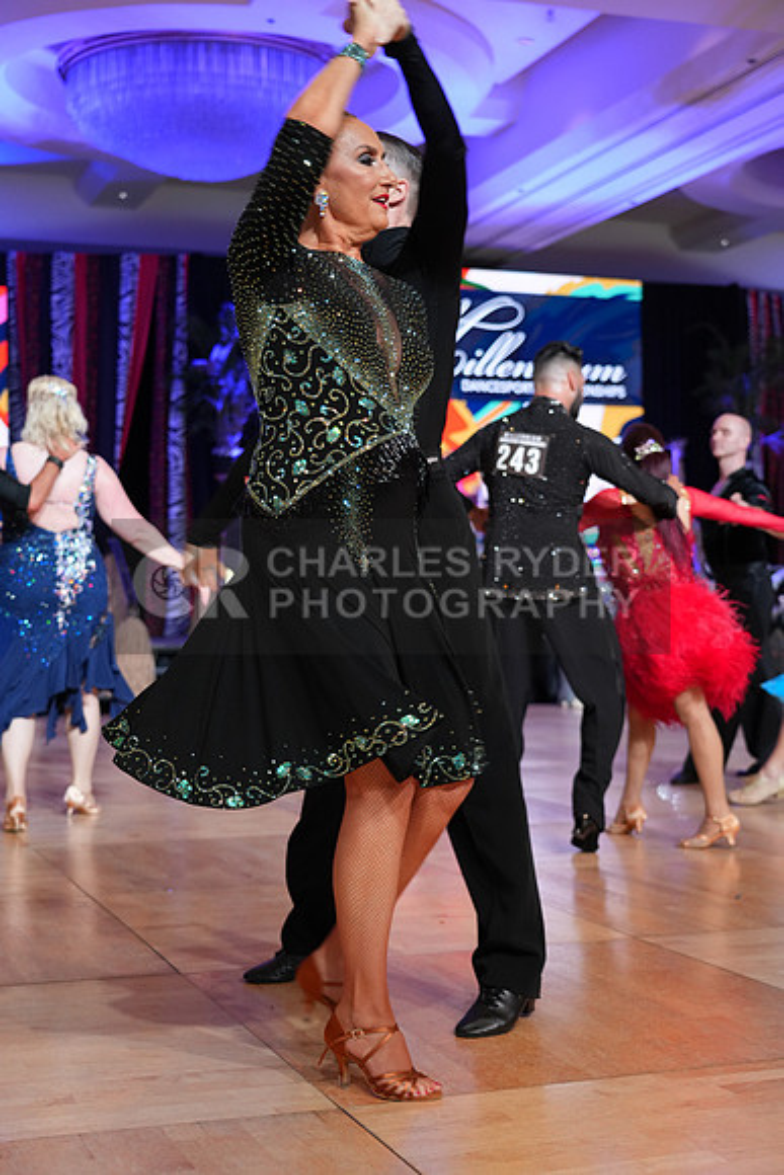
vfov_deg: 39.6
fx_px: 1632
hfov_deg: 27.0
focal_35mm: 50
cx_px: 392
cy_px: 588
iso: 2000
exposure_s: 1/200
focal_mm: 50
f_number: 4
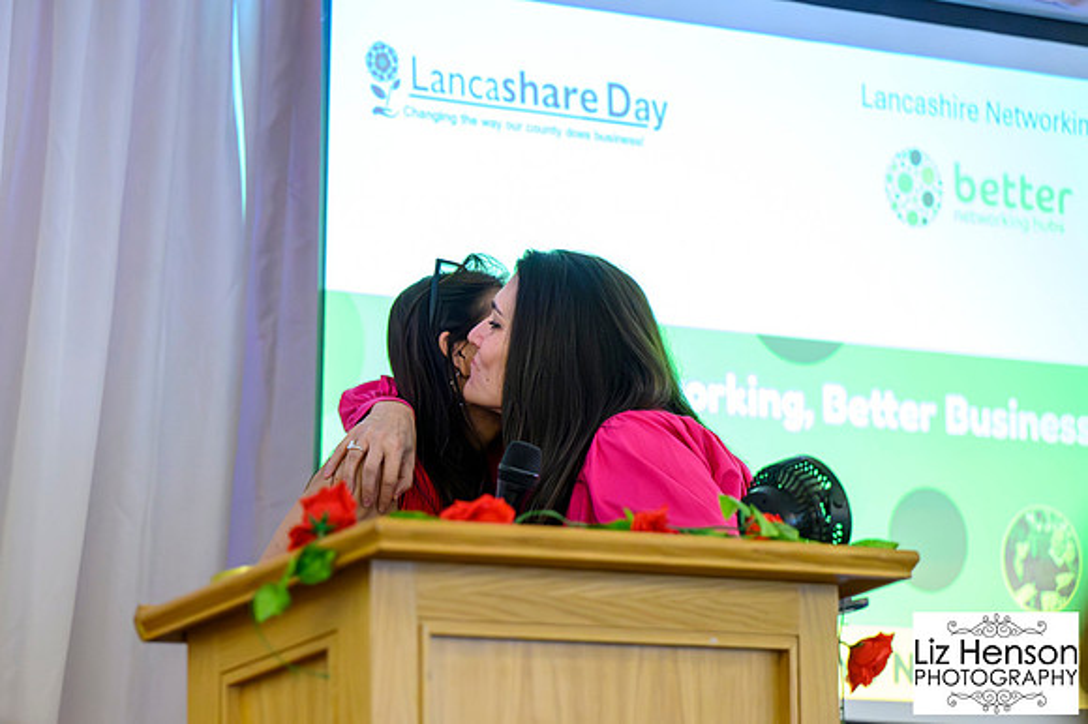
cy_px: 470
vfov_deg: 8.0
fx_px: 5158
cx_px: 345
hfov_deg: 12.0
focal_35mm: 171
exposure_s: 1/200
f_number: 2.8
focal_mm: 125
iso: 12800
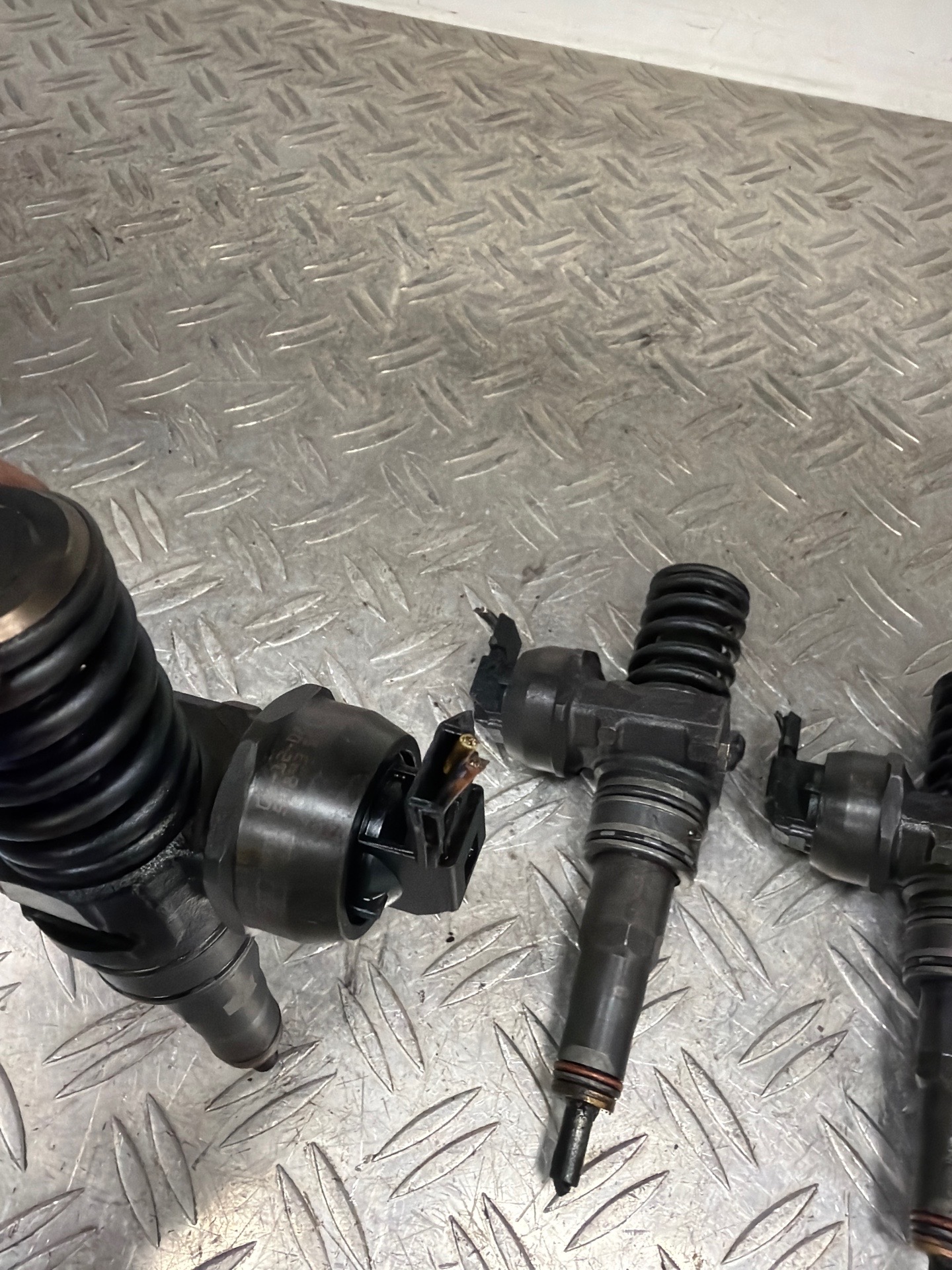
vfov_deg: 69.4
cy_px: 635
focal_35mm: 25
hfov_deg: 54.9
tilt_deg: -57.9
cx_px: 476
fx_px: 917
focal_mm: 2.22
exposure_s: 1/100
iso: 400
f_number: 2.2
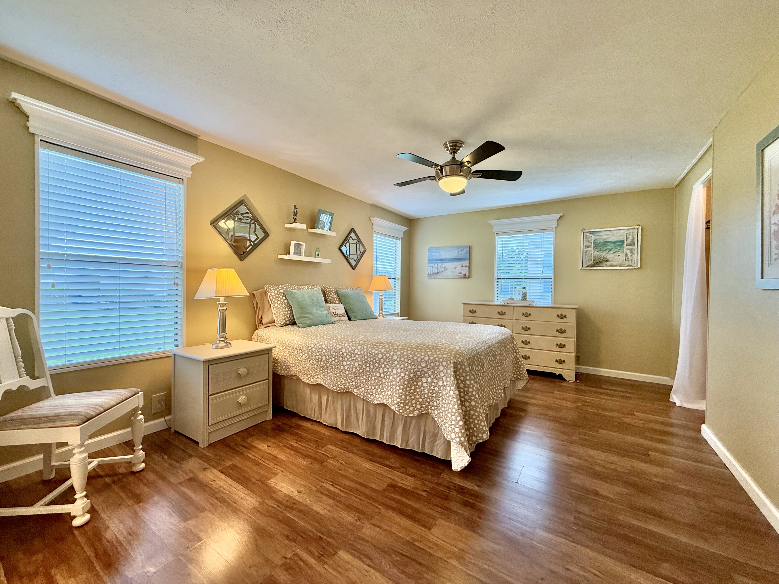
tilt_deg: -1.1
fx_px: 315
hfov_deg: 102.1
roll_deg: -0.9
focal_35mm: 14
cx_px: 390
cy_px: 292
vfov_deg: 85.7
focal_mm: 2.22
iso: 200
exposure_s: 1/60
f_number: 2.2
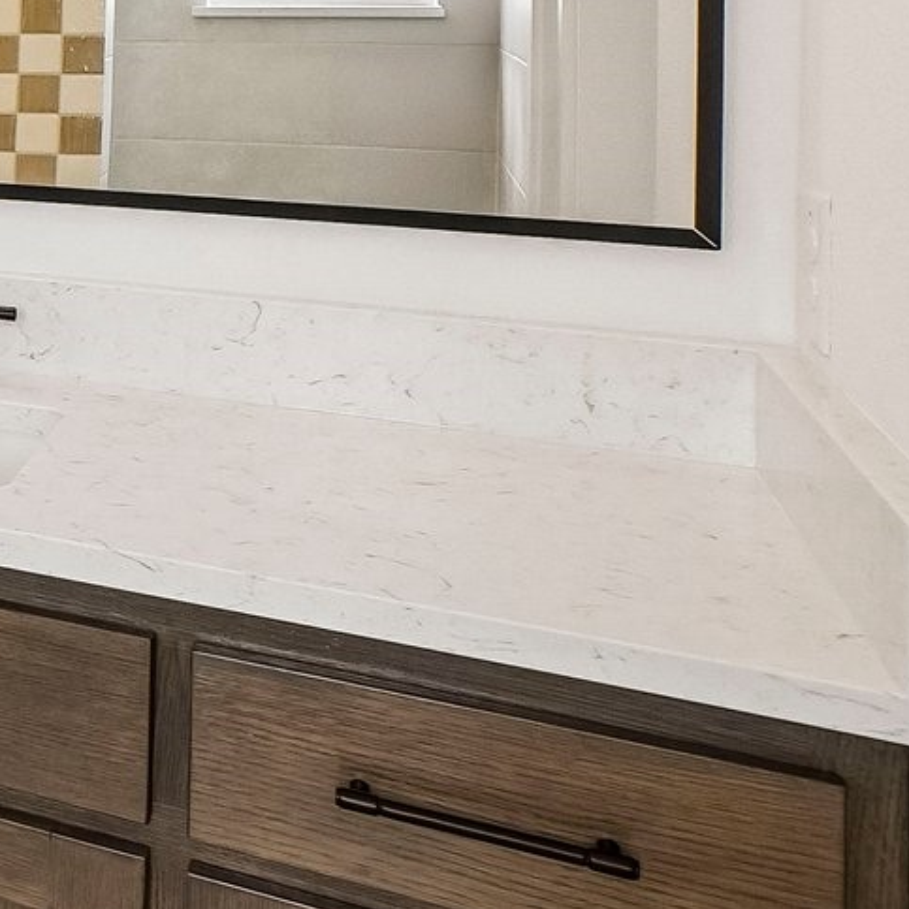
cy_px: -12
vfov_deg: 29.4
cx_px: -903
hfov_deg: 19.1
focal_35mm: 54
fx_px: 1604
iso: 400
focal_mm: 10
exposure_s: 1/60
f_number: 8
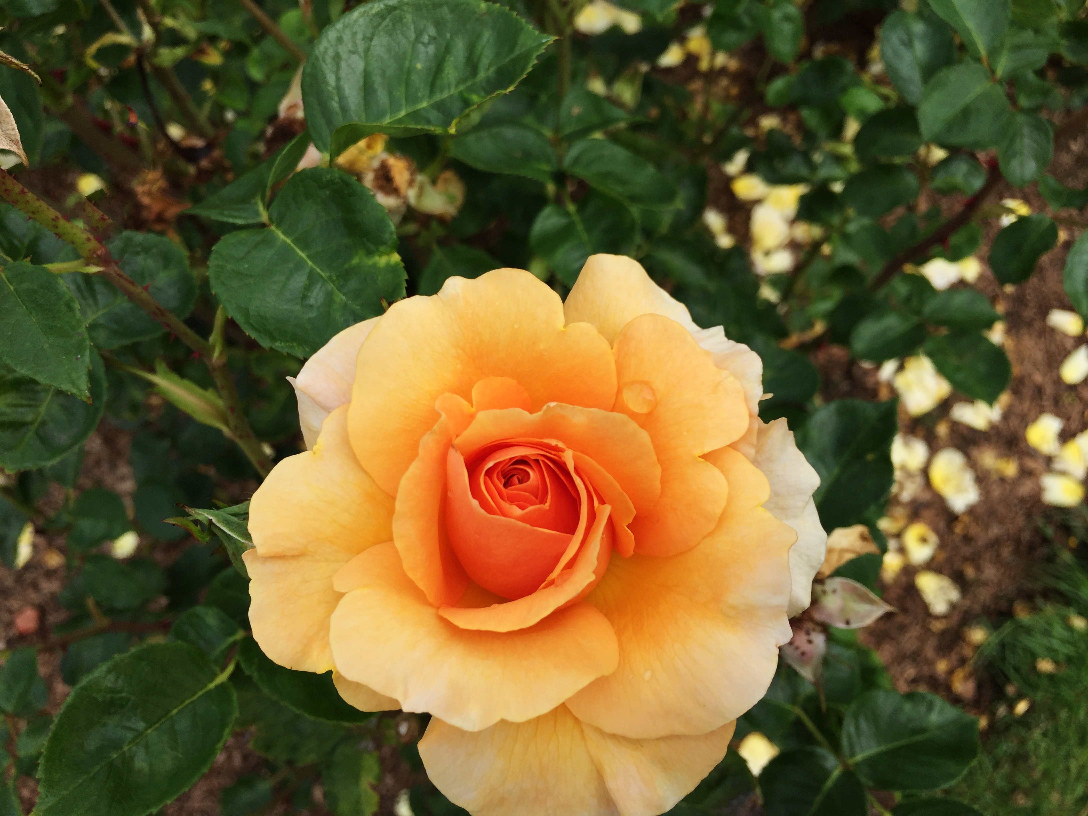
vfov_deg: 48.2
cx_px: 544
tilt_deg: -66.7
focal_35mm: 29
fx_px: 911
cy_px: 408
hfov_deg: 61.7
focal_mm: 4.15
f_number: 2.2
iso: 32
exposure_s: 1/1883
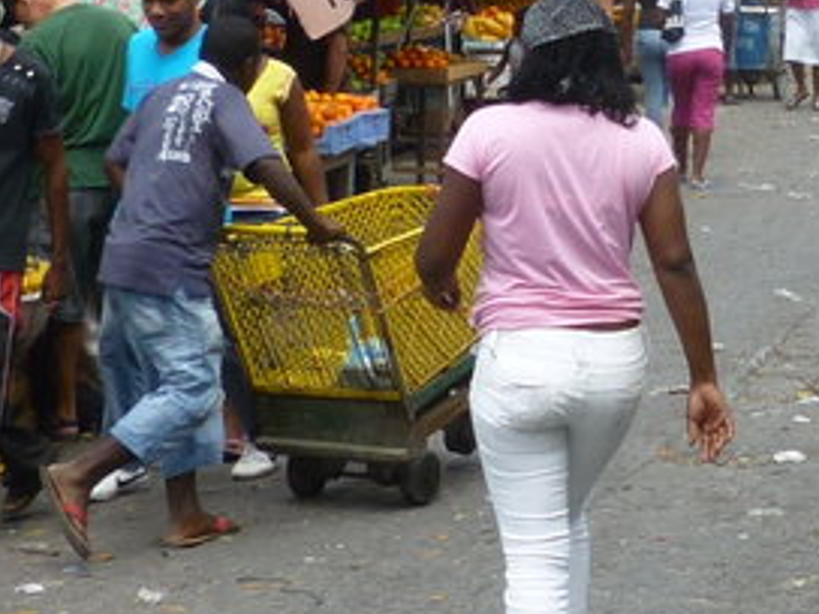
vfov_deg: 11.4
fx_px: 3028
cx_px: 1003
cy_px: -36
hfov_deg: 14.8
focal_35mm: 128
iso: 80
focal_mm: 5.2
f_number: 4
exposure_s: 1/500
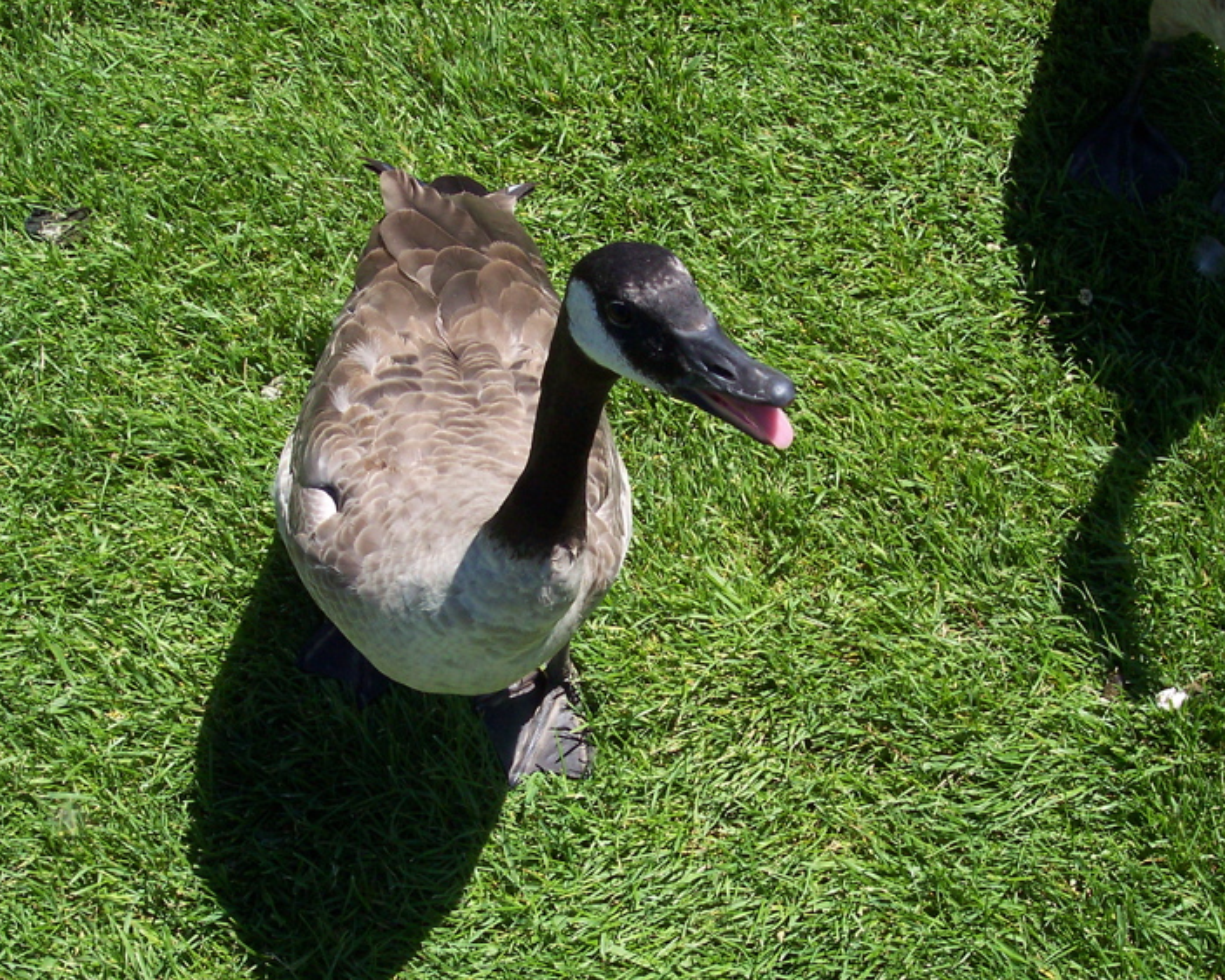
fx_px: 1957
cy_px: 572
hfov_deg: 34.7
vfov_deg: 28.0
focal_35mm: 54
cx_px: 573
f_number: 4.8
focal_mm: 8
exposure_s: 1/500
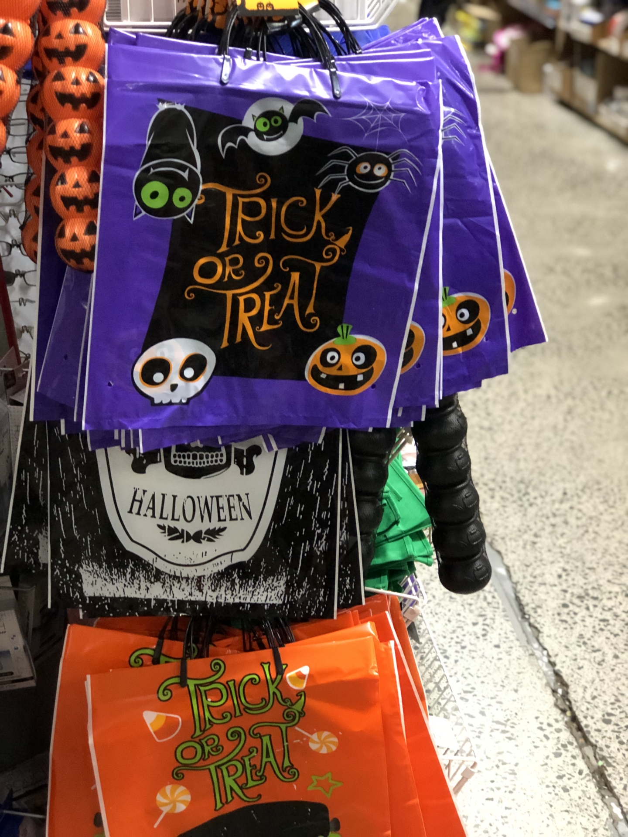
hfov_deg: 25.7
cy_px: 418
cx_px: 314
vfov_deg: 33.8
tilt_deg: -24.5
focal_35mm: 57
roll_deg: +2.4
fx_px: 1379
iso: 800
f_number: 2.8
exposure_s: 1/33
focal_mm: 6.6
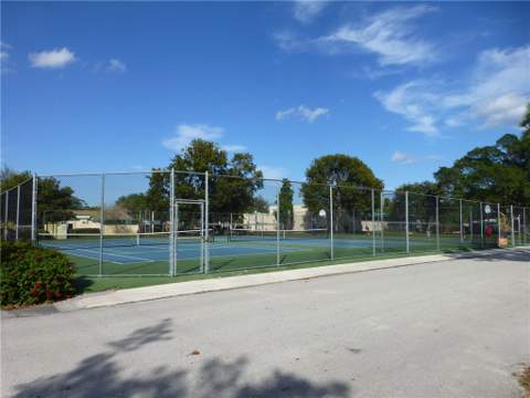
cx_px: 265
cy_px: 199
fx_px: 383
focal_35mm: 25
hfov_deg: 69.4
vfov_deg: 54.9
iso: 100
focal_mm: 4.3
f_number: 4
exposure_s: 1/1300
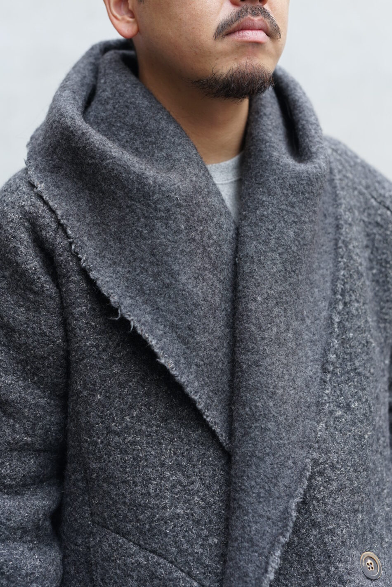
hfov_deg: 27.0
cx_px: 196
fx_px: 815
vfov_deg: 39.6
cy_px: 294
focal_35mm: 50
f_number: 2.8
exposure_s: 1/640
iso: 320
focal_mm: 50
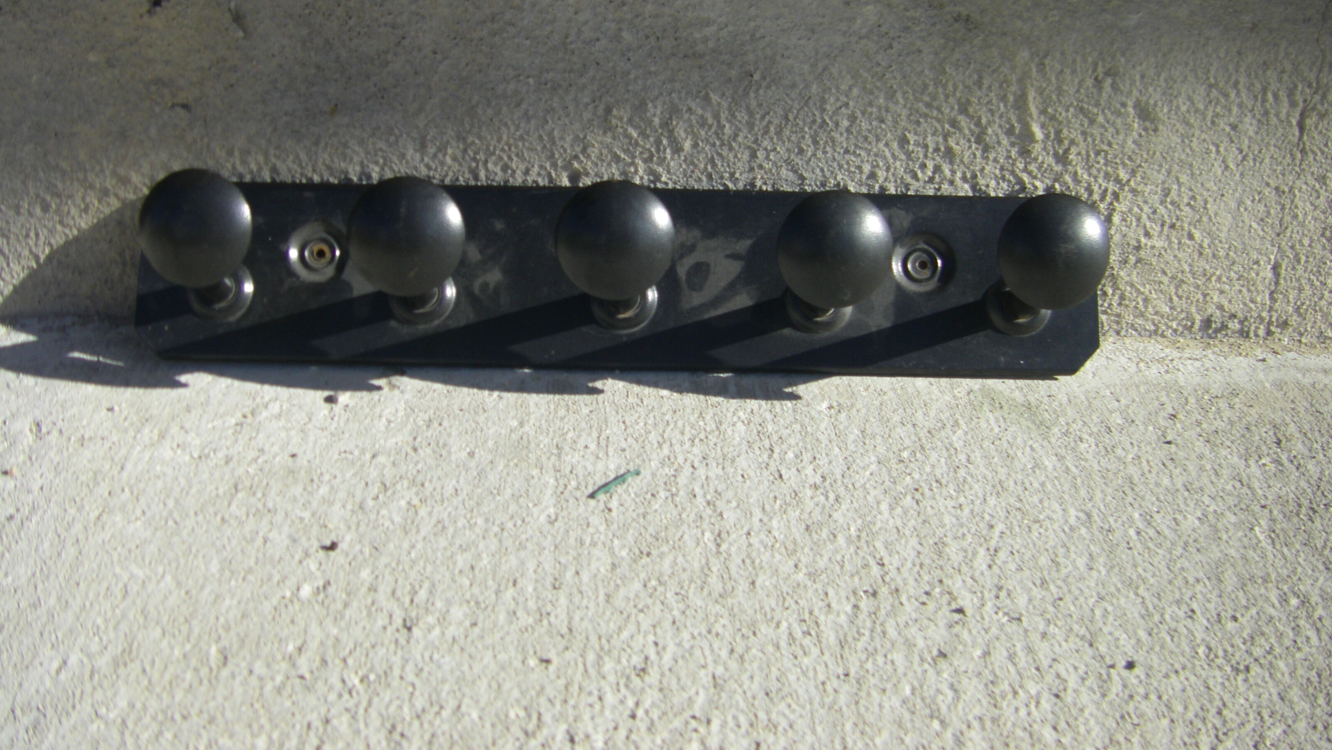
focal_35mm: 42
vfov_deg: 28.3
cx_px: 667
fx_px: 1483
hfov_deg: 48.4
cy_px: 303
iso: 64
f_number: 7
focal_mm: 6.3
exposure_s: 1/200
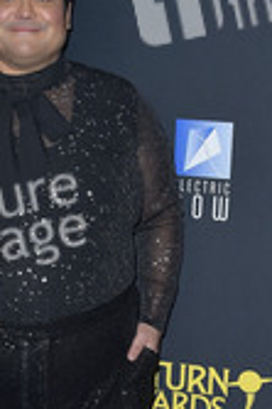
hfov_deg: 14.1
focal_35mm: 96
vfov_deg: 20.9
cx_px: 33
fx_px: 1090
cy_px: 355
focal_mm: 40
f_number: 6.3
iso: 320
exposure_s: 1/250
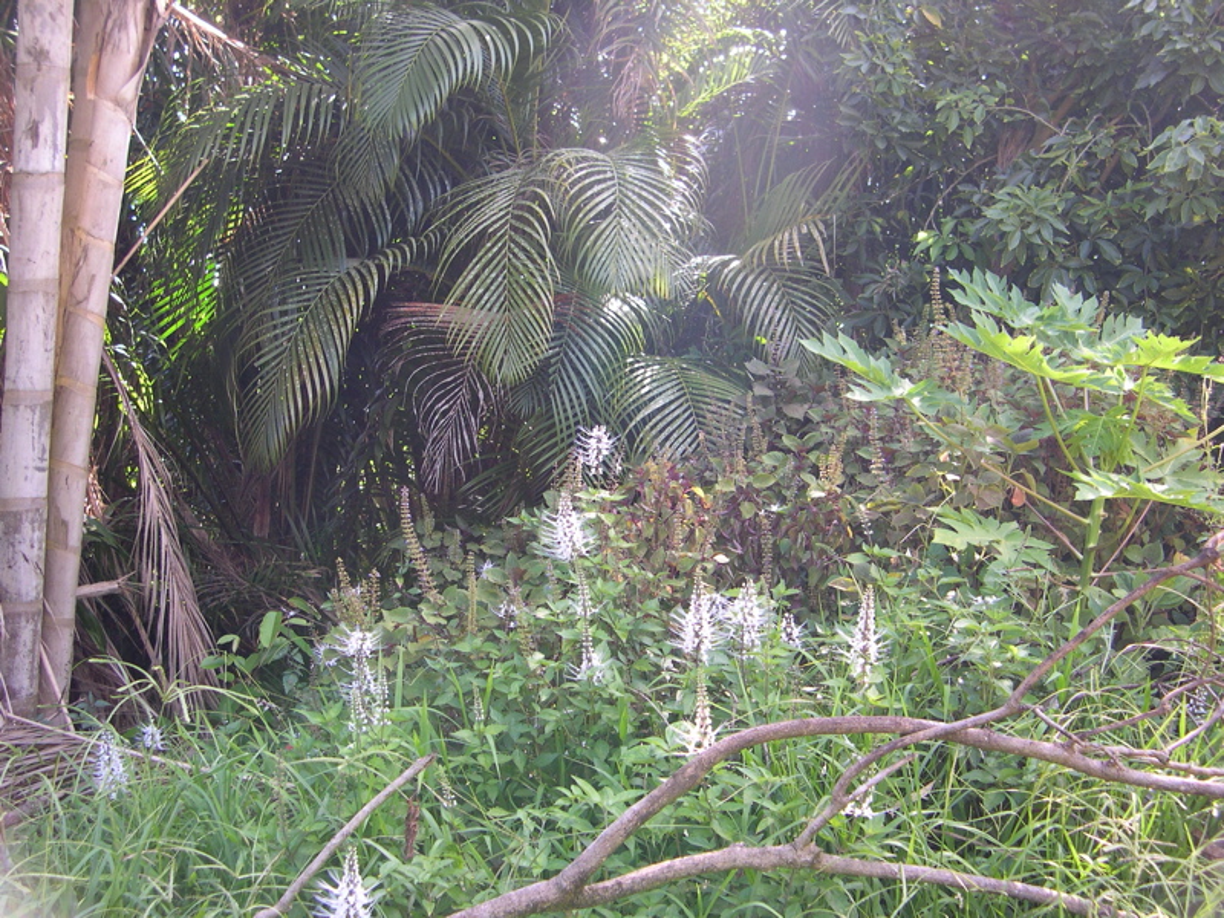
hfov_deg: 49.0
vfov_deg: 37.7
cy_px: 459
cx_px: 612
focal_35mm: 38
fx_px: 1344
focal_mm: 8
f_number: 2.8
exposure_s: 1/69.4
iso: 100
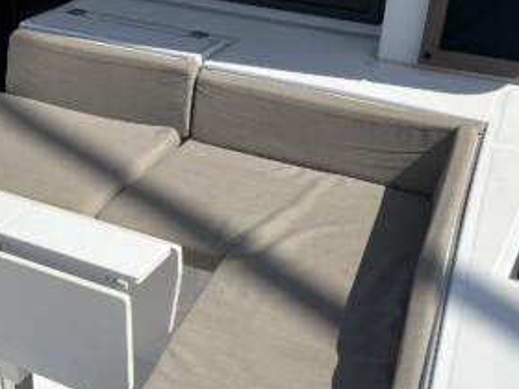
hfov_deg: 31.1
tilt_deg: -23.2
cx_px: 207
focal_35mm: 62
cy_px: 72
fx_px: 930
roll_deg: +0.5
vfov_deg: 23.3
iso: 50
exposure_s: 1/12658
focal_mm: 5.7
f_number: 1.5
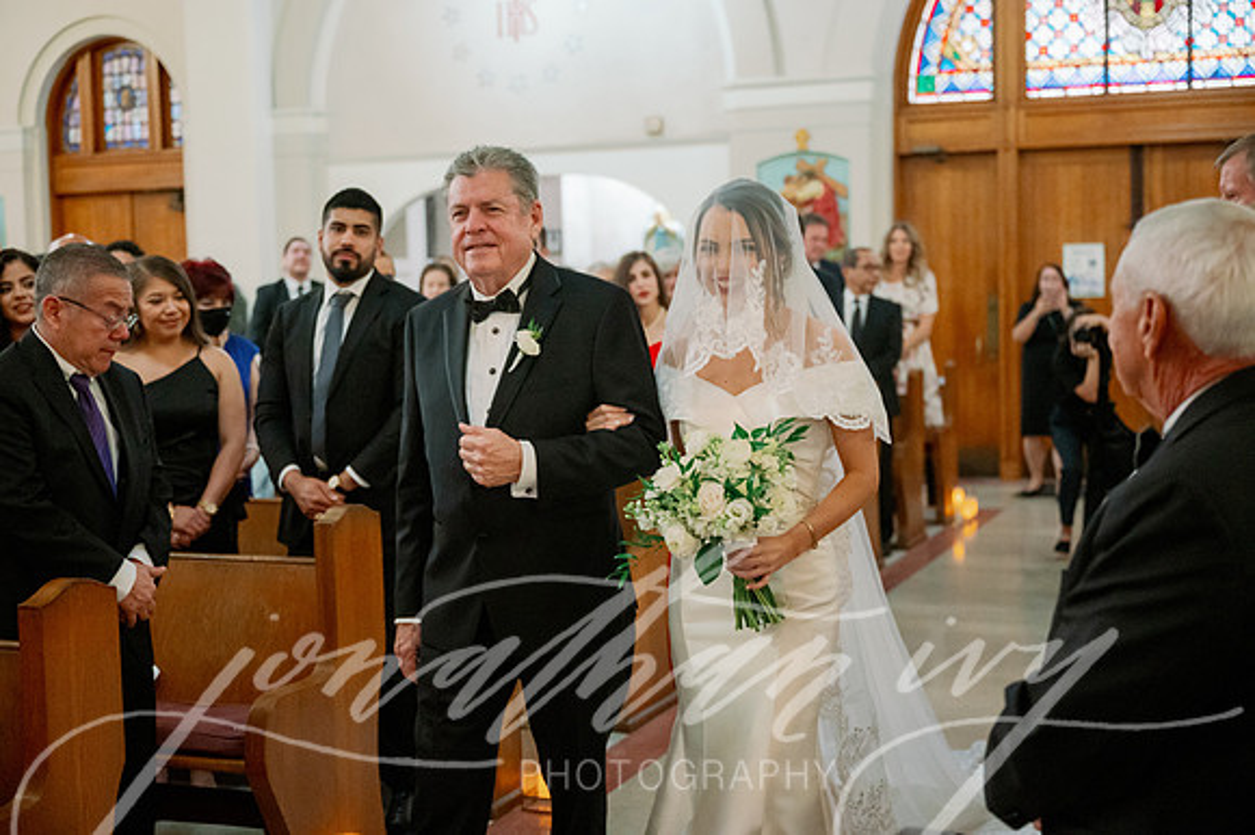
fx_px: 1637
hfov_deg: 41.9
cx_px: 628
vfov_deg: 28.6
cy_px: 418
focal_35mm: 47
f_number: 2.8
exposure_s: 1/200
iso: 4000
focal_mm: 47
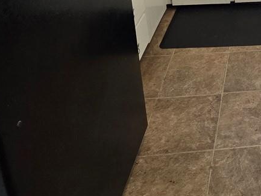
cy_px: -96
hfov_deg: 32.2
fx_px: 362
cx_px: 320
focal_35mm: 48
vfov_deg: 24.0
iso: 250
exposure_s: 1/120
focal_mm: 2.2
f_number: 1.9
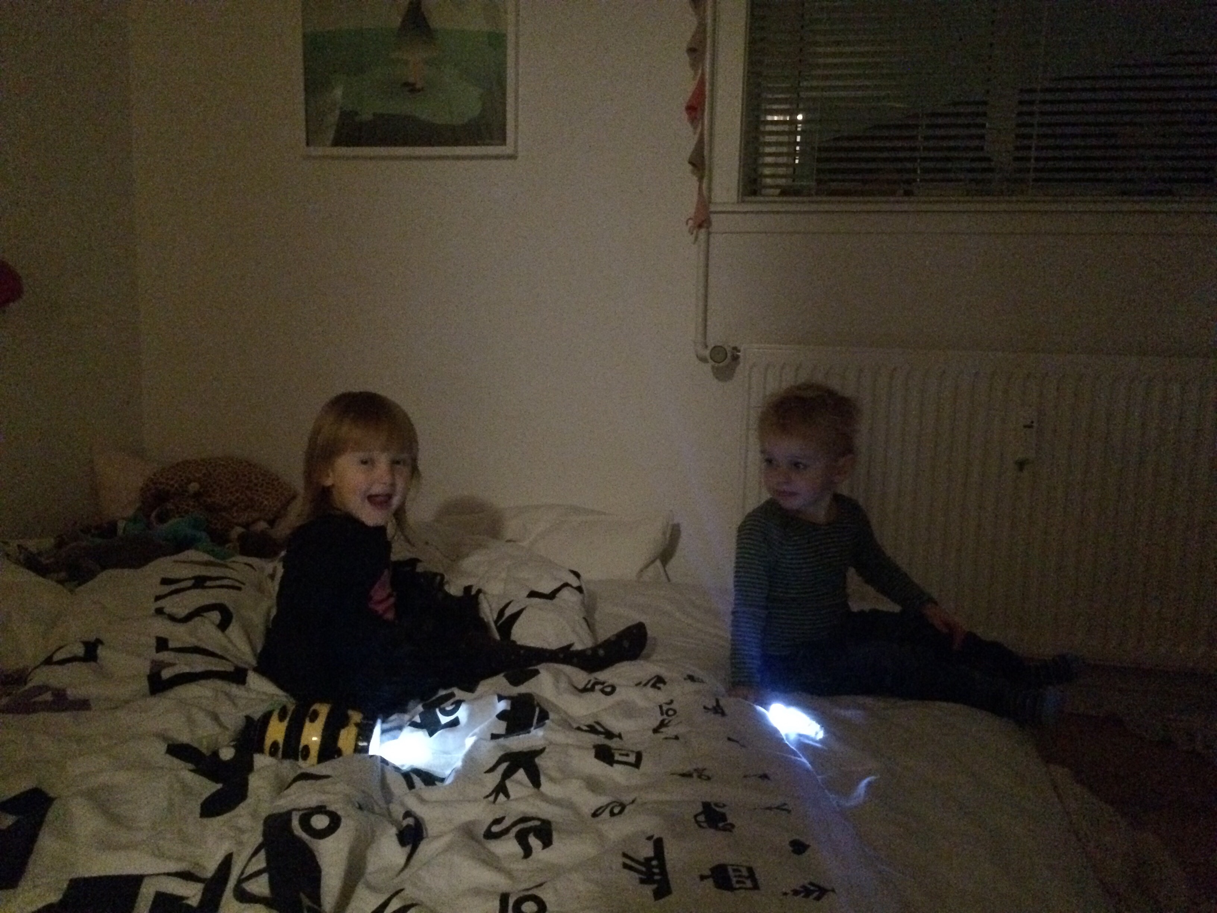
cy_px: 456
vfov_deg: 48.2
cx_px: 608
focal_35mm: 29
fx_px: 1020
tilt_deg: -8.4
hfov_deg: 61.7
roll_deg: -1.8
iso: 2000
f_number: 2.2
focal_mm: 4.15
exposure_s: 1/17
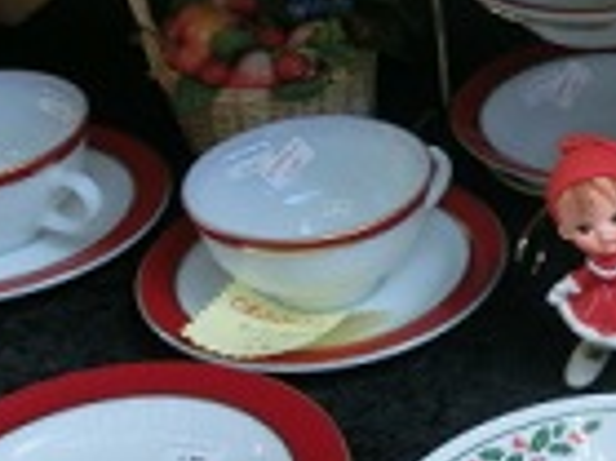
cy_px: 239
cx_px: 780
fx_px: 1725
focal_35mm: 97
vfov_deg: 15.2
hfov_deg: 18.9
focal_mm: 5.36
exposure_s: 1/125
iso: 100
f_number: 3.5
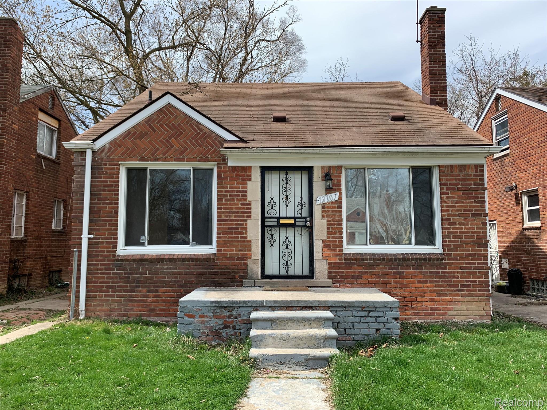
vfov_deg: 53.1
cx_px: 274
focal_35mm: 26
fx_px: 411
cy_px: 205
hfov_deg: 67.3
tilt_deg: +5.3
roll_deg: -0.4
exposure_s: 1/1387
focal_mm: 4.25
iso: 25
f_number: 1.8
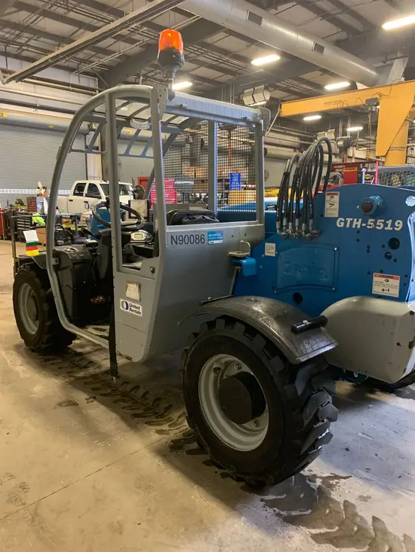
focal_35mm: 26
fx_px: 415
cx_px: 208
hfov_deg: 53.1
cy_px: 276
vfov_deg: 67.3
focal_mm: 4.25
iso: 320
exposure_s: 1/40
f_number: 1.8
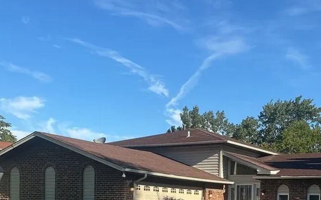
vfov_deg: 20.3
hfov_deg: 33.3
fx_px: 534
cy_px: 223
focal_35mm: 61
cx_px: 203
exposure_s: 1/1490
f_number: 1.8
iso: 25
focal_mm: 3
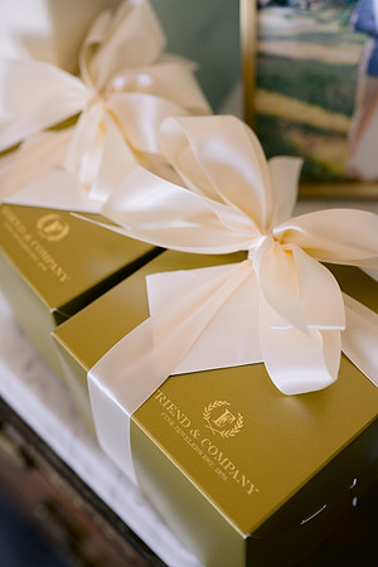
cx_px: 189
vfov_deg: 39.6
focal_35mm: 50
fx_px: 787
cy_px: 284
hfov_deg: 27.0
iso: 400
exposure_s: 1/200
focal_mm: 50
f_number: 2.8
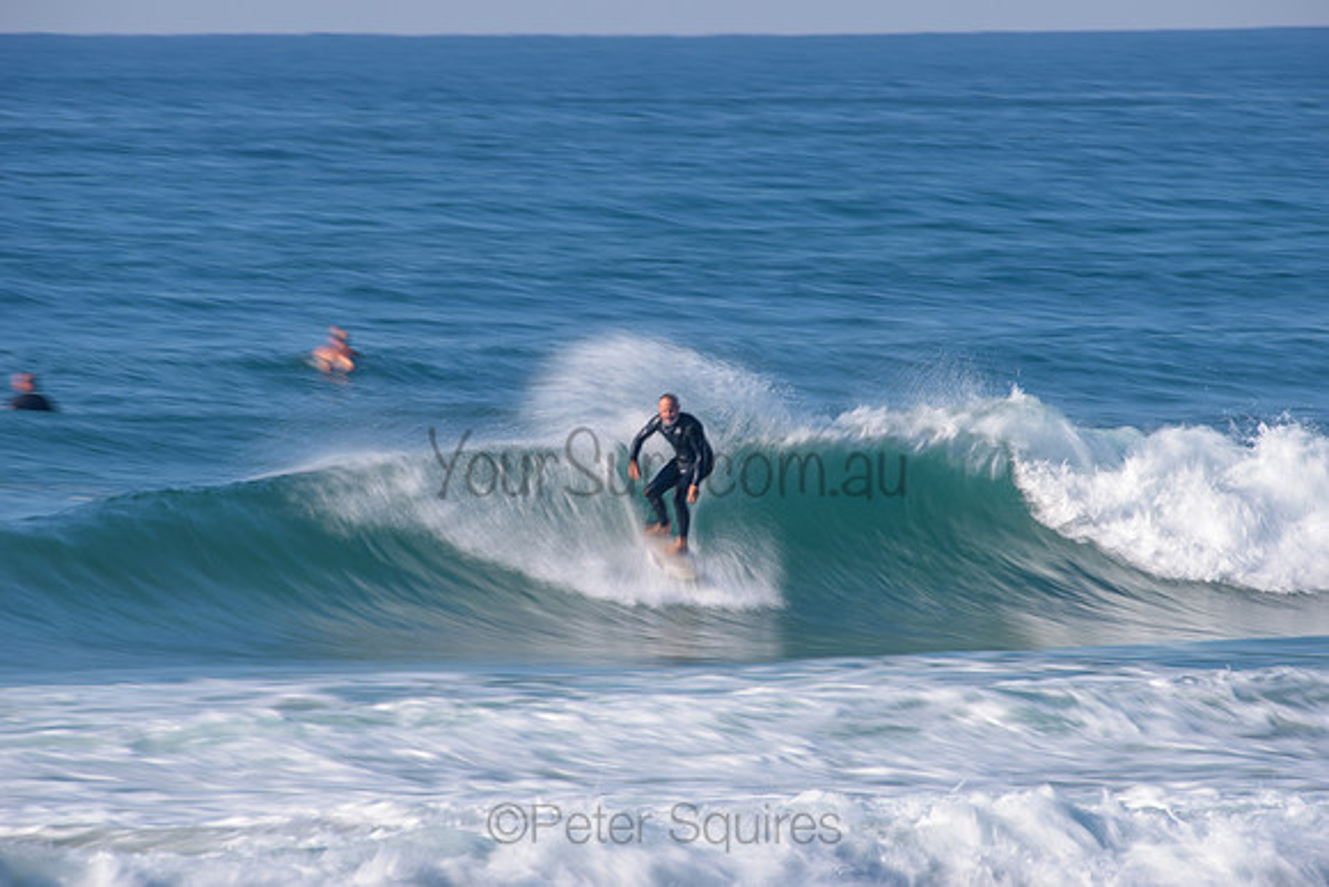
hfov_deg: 4.1
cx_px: 664
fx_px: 18462
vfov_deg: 2.8
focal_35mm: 500
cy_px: 444
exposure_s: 1/13
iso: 31
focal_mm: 500
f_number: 14
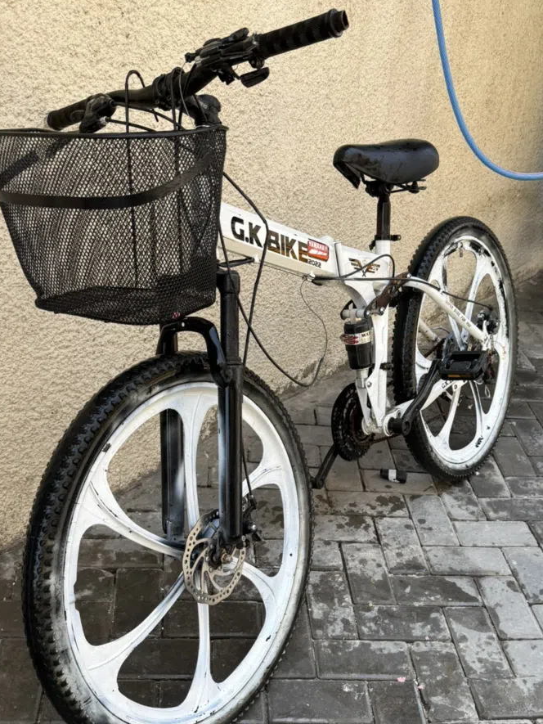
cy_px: 497
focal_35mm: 37
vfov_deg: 49.1
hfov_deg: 38.6
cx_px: 295
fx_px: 774
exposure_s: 1/589
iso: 80
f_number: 1.78
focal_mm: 6.76
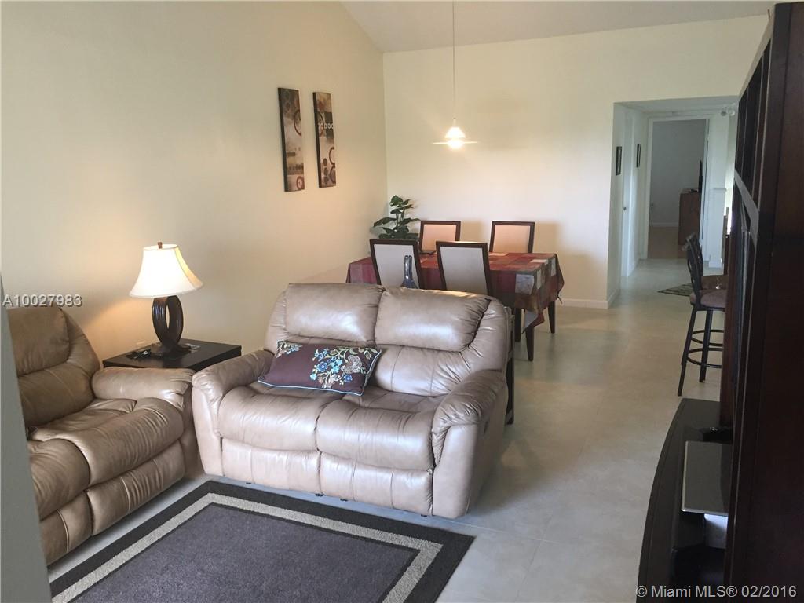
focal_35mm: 29
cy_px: 302
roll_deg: +0.8
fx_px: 674
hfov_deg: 61.7
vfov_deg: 48.2
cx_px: 402
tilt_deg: -13.2
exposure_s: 1/30
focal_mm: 4.15
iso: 100
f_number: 2.2
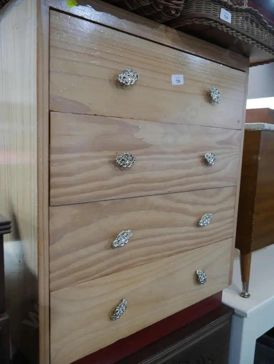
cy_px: 182
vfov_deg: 63.4
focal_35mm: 28
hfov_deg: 49.8
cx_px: 137
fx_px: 295
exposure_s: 1/60
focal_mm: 14
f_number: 4
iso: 1250
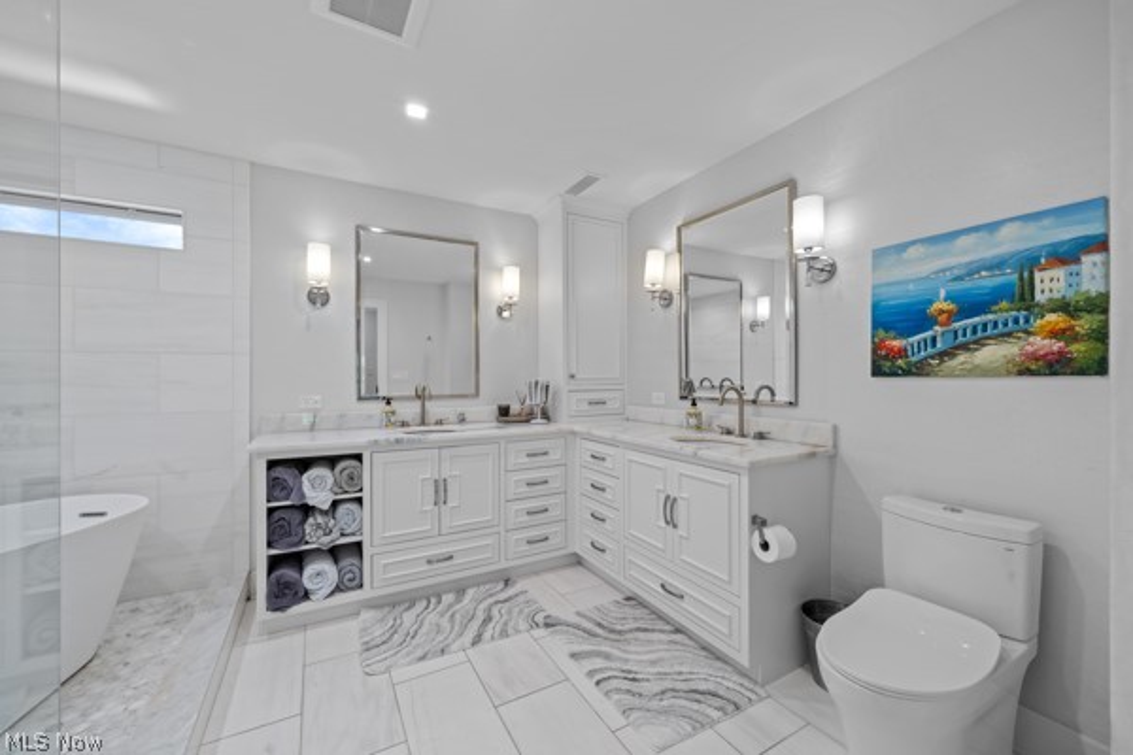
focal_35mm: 14
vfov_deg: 81.2
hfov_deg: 104.3
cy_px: 378
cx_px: 566
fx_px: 441
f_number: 9
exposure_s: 1/5
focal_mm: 14
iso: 250
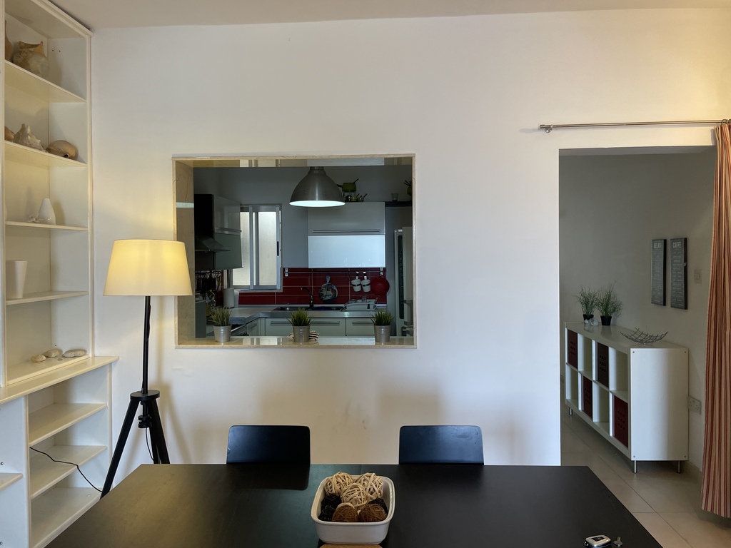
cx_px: 366
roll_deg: +0.6
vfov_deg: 53.1
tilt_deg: -0.2
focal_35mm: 26
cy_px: 274
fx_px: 549
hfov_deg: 67.3
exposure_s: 1/100
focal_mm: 4.2
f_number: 1.6
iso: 100
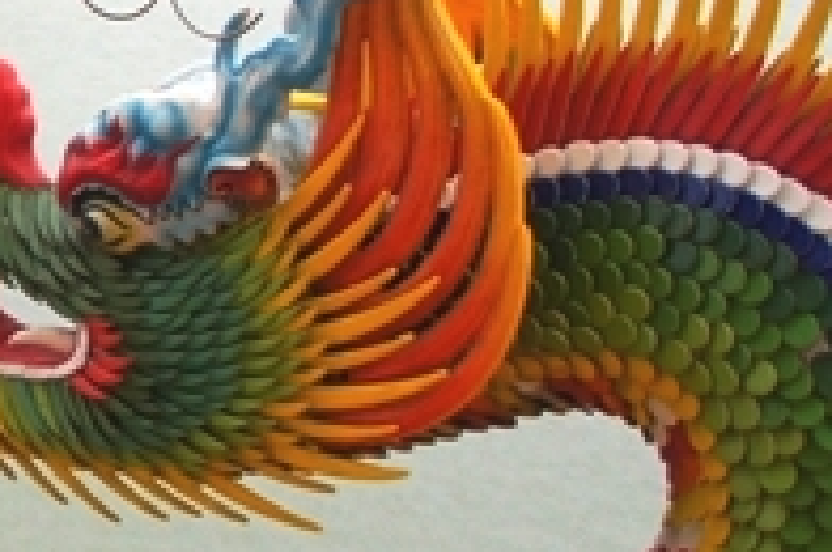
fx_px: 2538
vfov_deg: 12.4
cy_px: 210
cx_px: -628
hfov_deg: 16.0
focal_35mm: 110
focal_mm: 18
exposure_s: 1/160
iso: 1000
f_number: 4
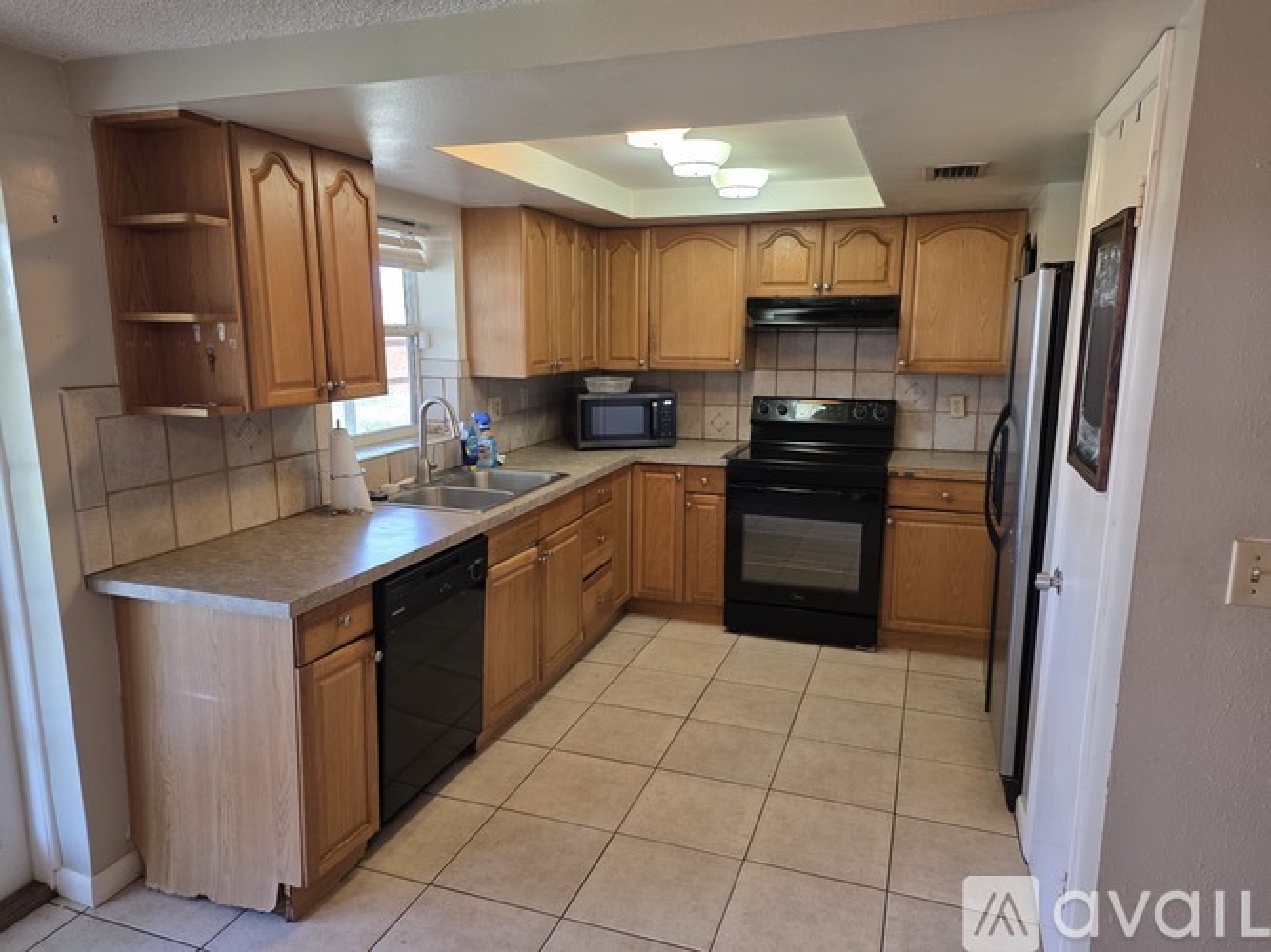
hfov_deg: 73.9
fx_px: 844
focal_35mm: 23
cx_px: 636
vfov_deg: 58.9
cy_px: 476
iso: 200
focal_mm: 6.25
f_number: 1.7
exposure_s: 1/120
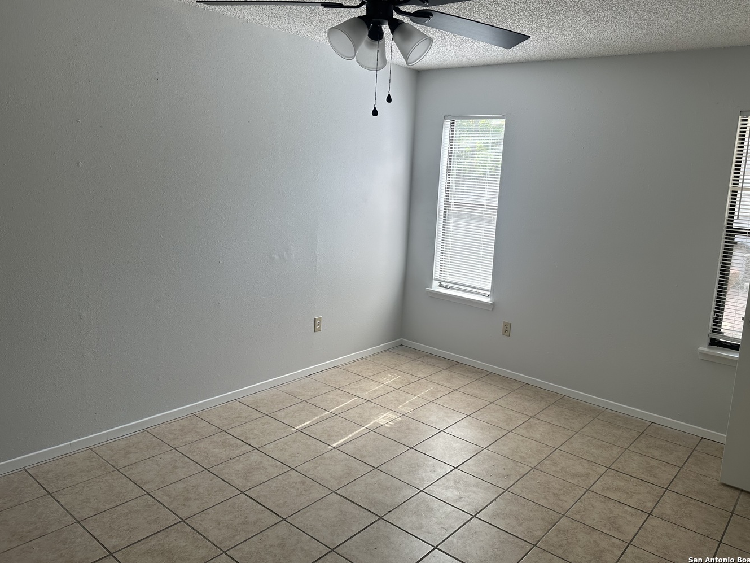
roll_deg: -3.1
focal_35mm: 26
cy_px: 260
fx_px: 563
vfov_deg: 53.0
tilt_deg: -7.4
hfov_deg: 67.2
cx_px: 405
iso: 80
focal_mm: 6.86
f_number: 1.78
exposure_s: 1/294
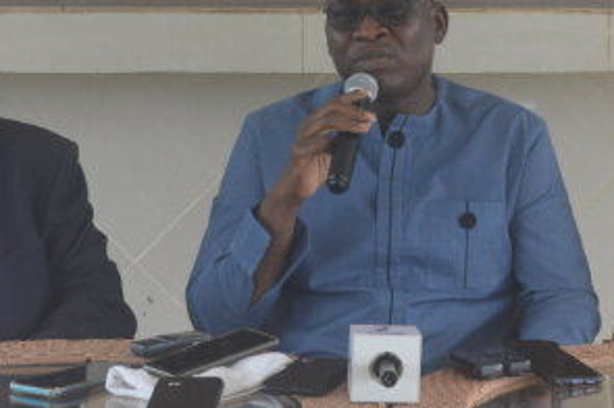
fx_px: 2078
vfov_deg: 11.2
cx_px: 483
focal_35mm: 122
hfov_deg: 16.7
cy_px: 104
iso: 400
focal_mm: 30
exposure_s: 1/125
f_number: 5.6
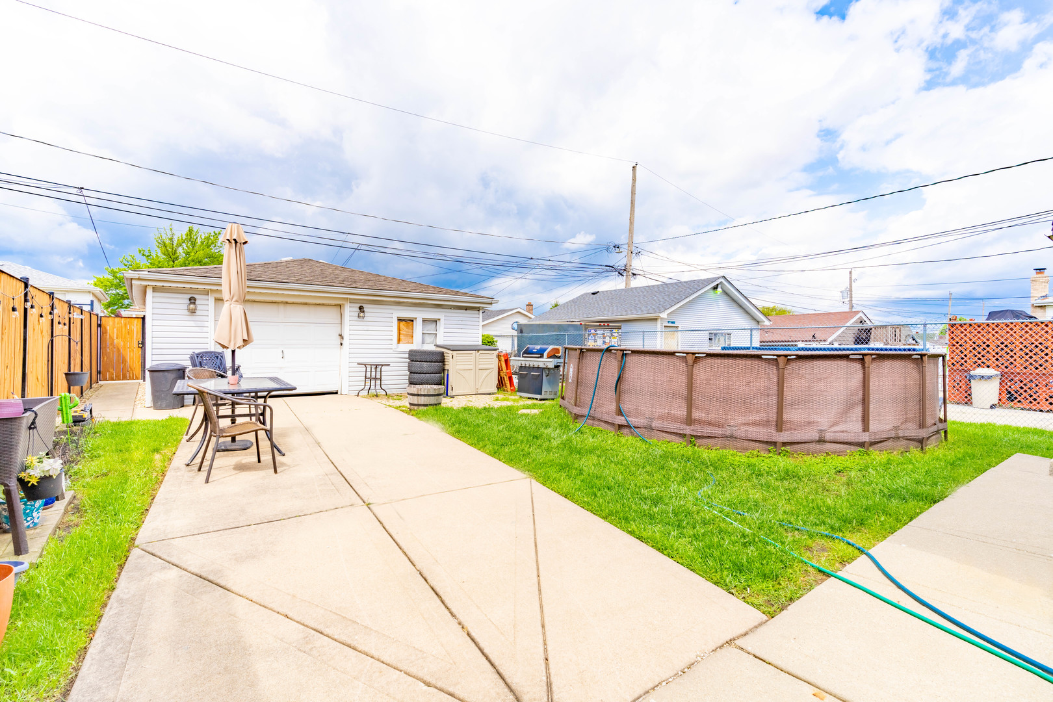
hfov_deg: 93.3
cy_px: 351
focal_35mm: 17
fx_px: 497
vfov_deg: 70.4
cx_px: 526
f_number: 8
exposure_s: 1/5000
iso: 160
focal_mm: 17
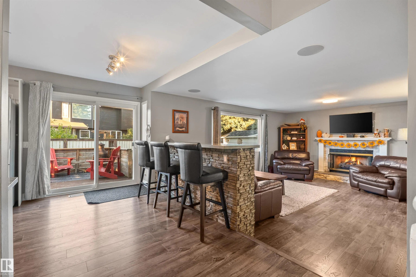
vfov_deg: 77.3
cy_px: 138
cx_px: 208
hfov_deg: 100.4
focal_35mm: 15
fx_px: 173
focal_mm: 10
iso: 400
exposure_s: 1/2.5
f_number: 9
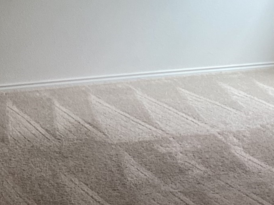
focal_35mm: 93
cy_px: -74
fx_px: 736
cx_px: 66
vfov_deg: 15.0
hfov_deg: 20.9
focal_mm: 3.3
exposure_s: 1/60
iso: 64
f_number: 2.4
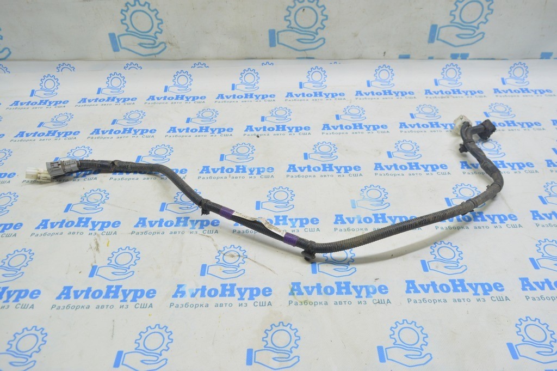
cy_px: 186
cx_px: 278
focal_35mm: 27
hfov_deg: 67.4
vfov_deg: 47.9
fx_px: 417
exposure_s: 1/20
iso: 400
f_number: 5.6
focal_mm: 18
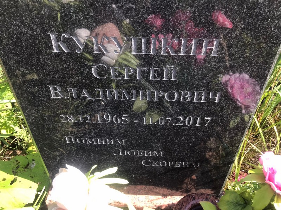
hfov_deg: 63.4
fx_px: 227
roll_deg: +1.3
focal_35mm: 28
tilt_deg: -40.3
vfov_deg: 49.7
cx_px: 140
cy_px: 105
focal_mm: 3.99
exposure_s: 1/367
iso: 20
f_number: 1.8
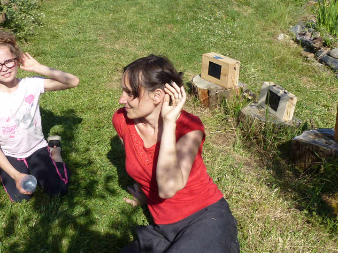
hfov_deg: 46.4
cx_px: 129
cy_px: 80
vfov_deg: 35.5
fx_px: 391
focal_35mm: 40
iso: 100
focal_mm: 4.3
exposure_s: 1/640
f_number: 4
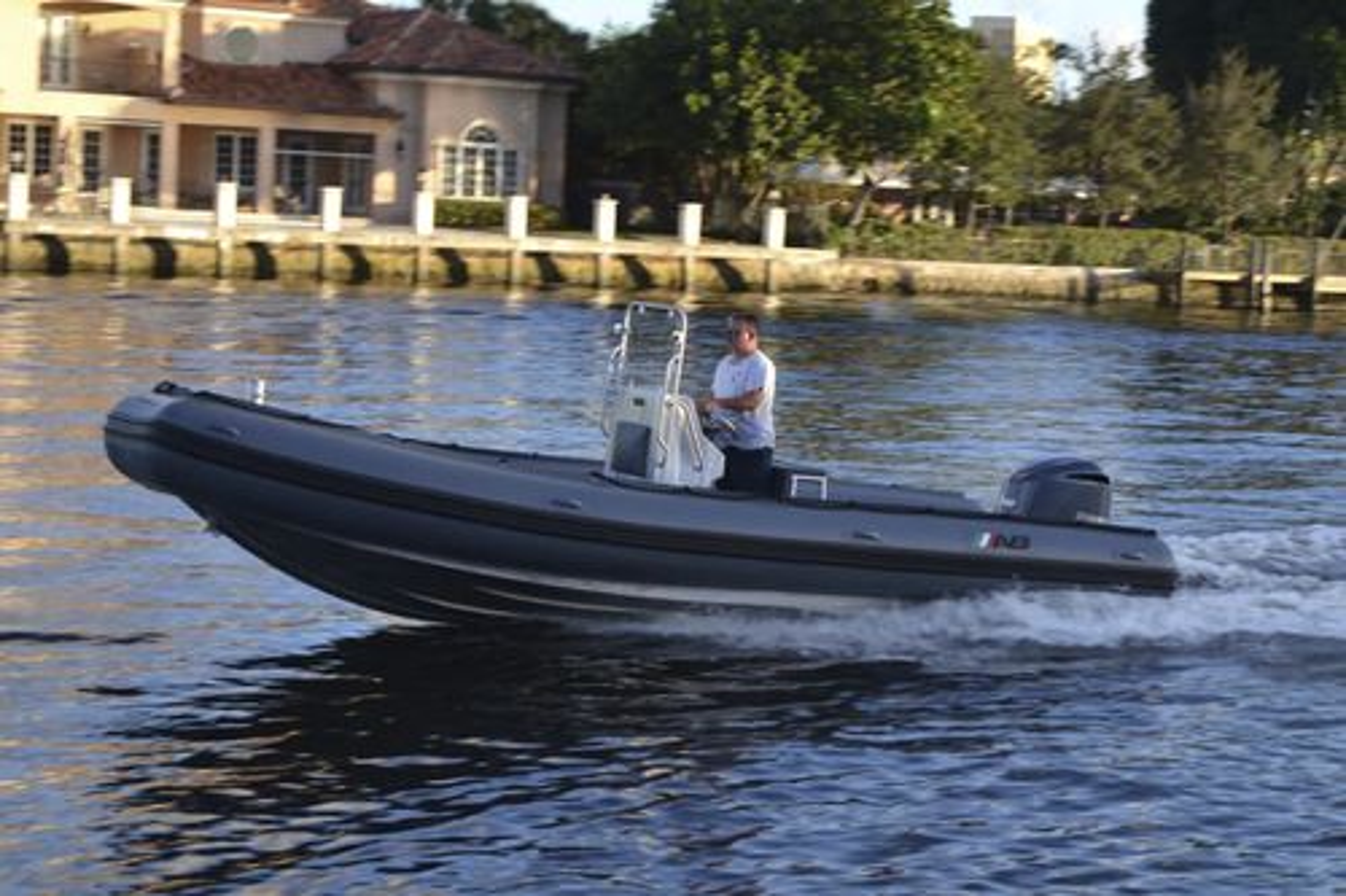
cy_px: 448
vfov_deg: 25.7
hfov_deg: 37.9
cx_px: 673
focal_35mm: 52
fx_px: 1962
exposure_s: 1/125
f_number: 5.6
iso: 110
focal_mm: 35
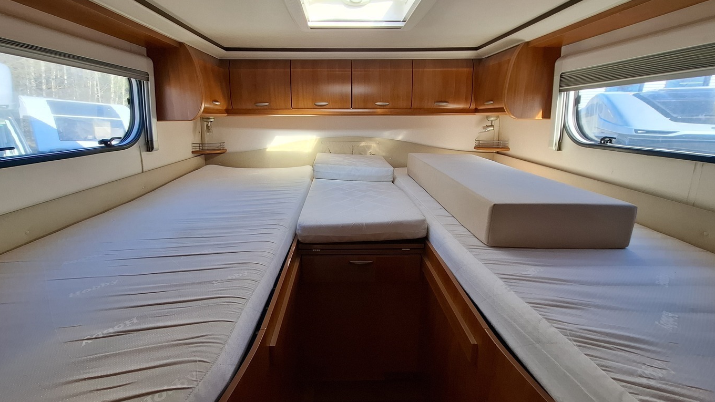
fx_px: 284
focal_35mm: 15
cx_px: 343
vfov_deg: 70.5
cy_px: 190
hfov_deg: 102.9
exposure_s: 1/100
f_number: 2.2
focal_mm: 1.74
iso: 40
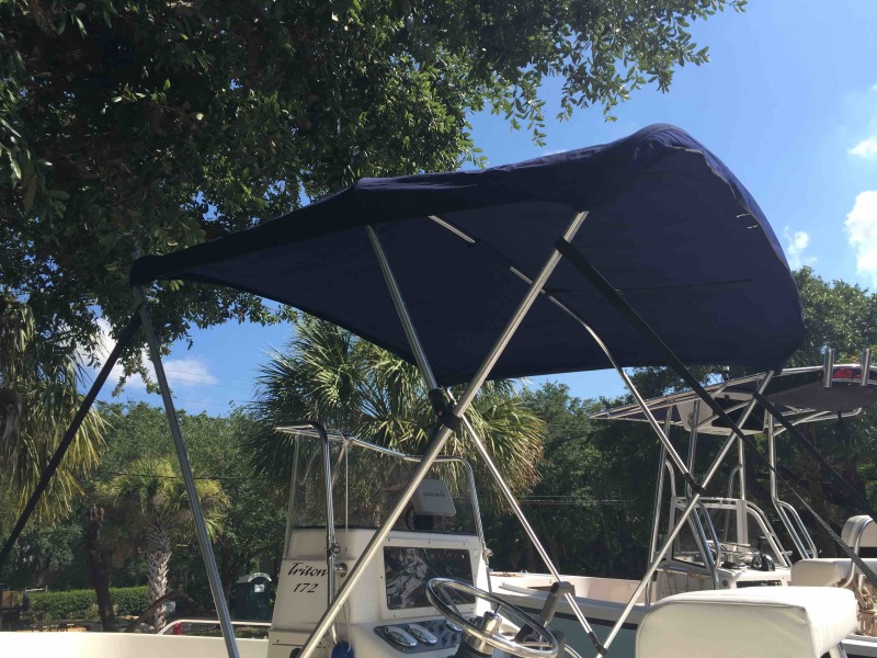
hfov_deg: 61.7
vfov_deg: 48.2
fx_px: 735
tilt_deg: +16.9
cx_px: 438
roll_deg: +0.6
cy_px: 329
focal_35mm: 29
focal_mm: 4.15
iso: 32
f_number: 2.2
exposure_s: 1/1130
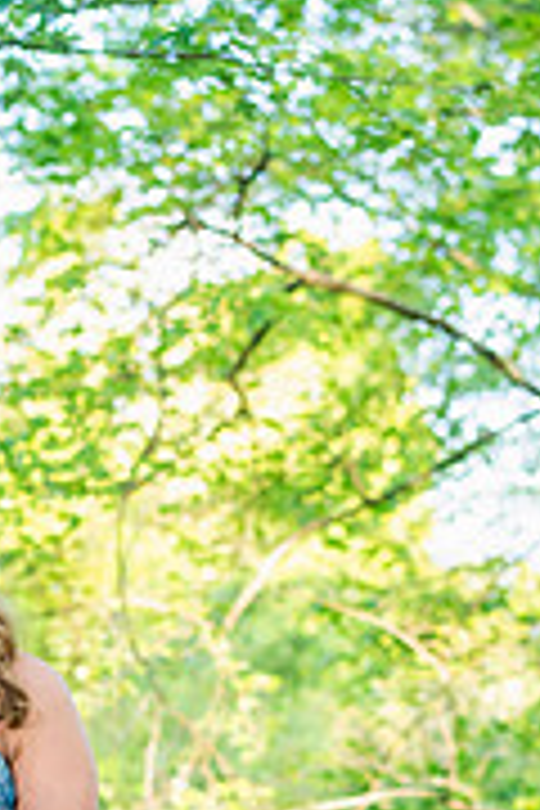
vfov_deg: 13.7
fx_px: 3262
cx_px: -76
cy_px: 1004
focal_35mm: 145
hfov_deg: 9.4
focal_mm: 58
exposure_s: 1/250
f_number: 3.5
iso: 400
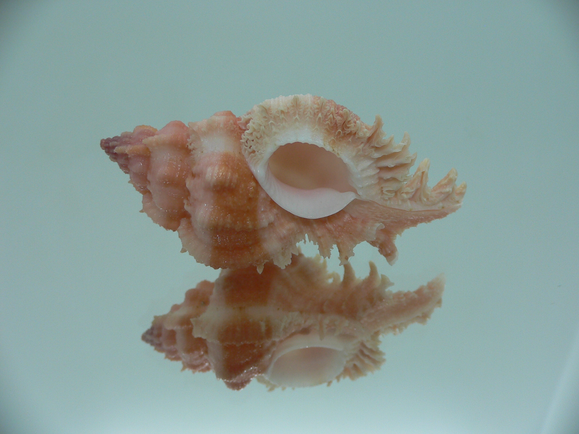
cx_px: 290
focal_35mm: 35
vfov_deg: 40.7
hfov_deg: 52.6
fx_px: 585
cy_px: 217
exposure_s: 1/60
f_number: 2.8
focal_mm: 4.6
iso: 80
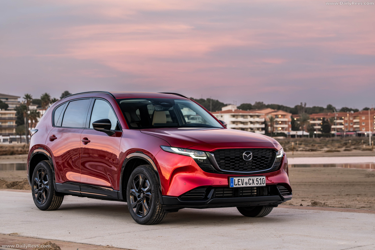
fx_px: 885
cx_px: 188
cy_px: 125
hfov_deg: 23.9
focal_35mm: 85
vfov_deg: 16.1
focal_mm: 85
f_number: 4.5
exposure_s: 1/30
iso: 800
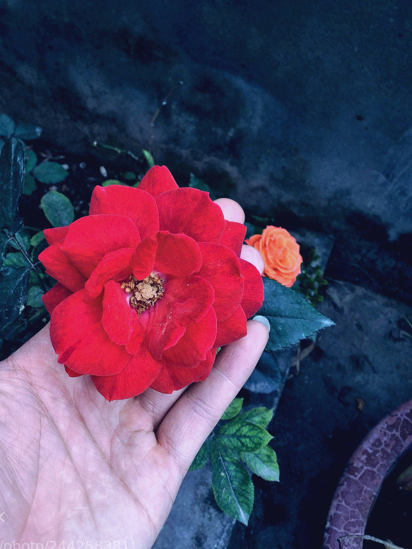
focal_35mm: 41
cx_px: 164
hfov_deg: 35.0
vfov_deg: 45.5
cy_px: 219
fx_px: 651
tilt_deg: -60.8
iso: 25
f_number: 2.4
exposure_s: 1/124
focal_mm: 3.3
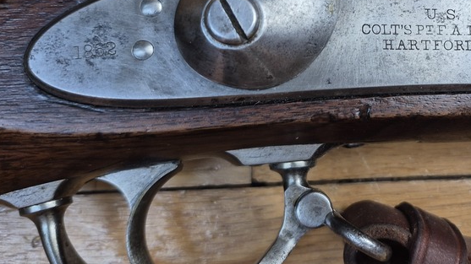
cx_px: 377
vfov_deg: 26.1
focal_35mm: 45
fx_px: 562
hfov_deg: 43.4
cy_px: 61
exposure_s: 1/100
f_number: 1.8
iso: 100
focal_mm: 5.4
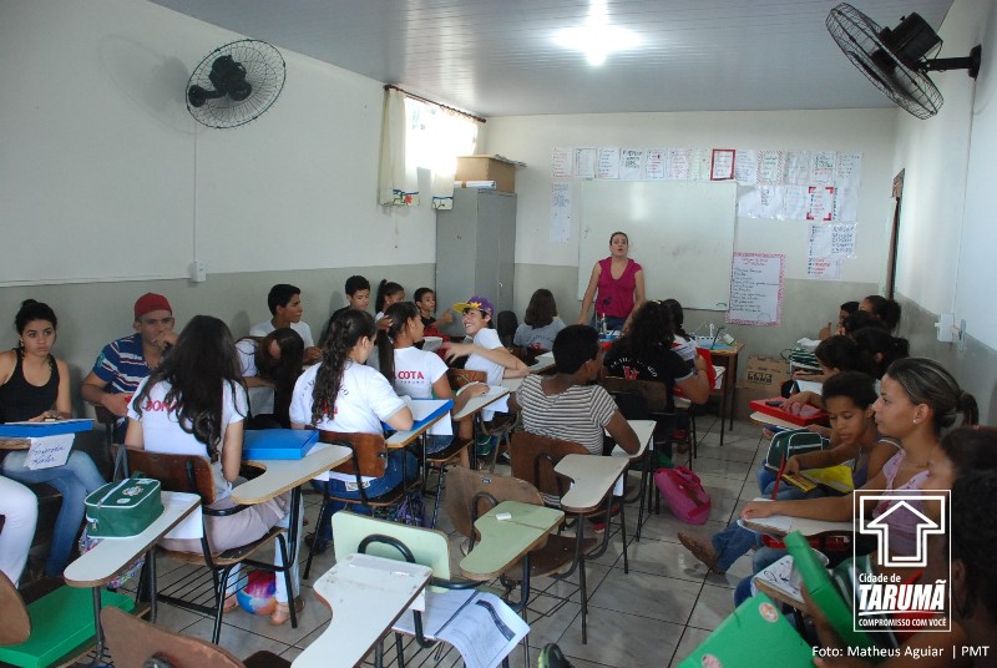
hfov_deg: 67.3
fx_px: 749
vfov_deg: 48.1
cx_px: 498
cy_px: 334
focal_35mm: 27
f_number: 3.5
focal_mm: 18
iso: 1250
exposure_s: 1/40
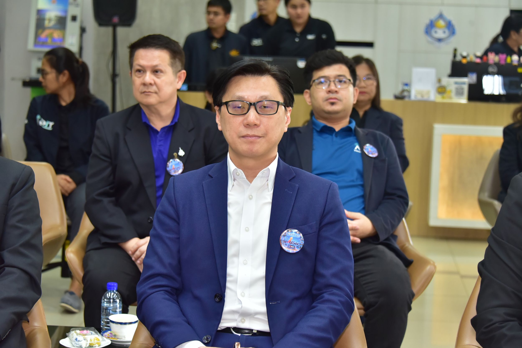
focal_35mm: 85
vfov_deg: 16.1
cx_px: 261
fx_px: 1233
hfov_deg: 23.9
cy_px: 174
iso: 2000
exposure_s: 1/160
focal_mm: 85
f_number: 5.6
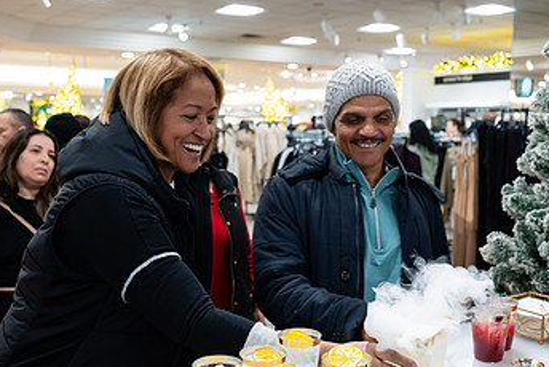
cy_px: 217
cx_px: 304
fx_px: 672
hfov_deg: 44.4
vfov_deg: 30.5
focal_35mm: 44
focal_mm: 24
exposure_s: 1/125
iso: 1000
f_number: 3.2
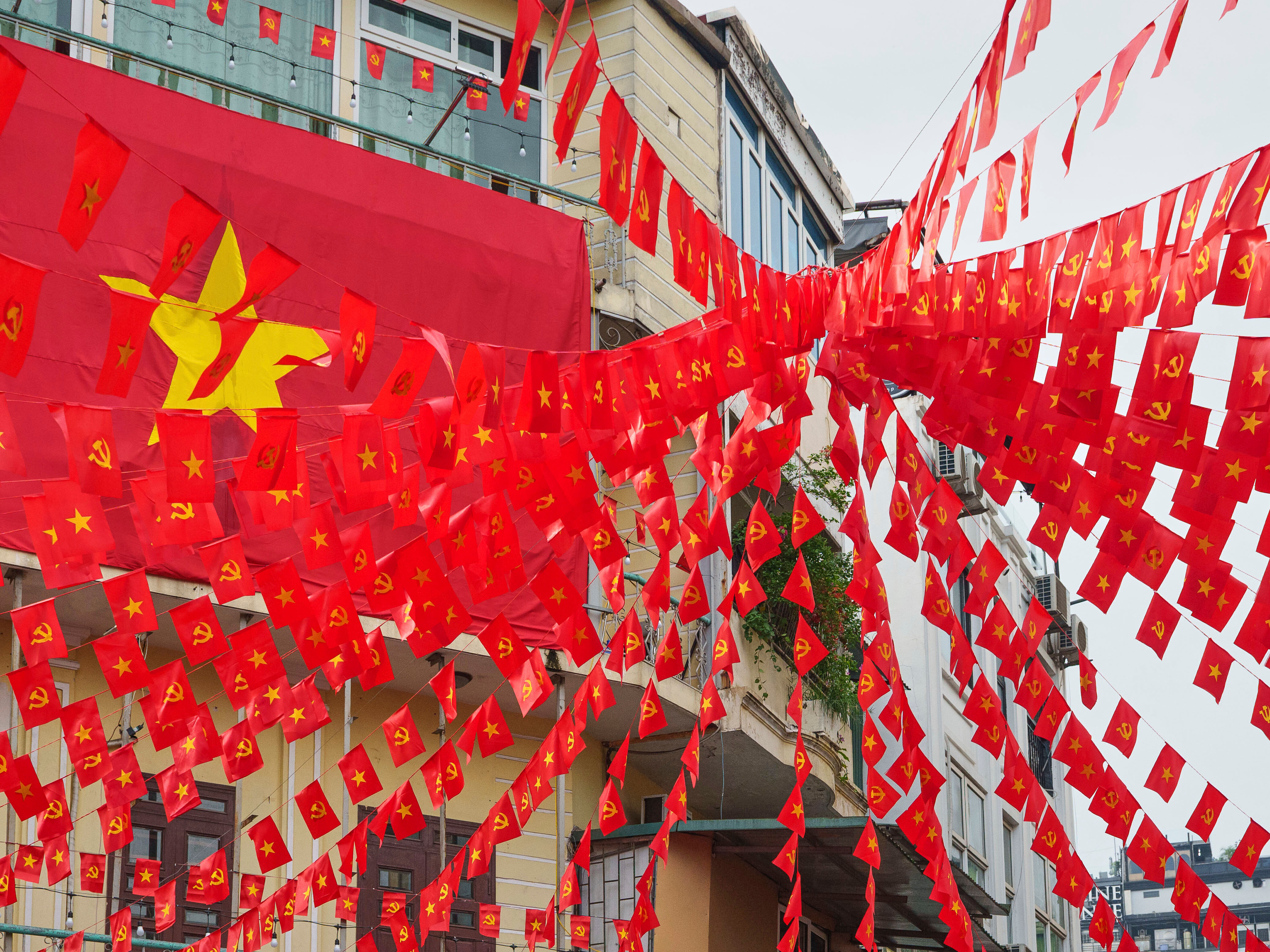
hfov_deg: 34.3
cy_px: 724
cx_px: 719
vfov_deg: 25.8
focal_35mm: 56
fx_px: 2054
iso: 500
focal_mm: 28
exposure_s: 1/1250
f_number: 4.5
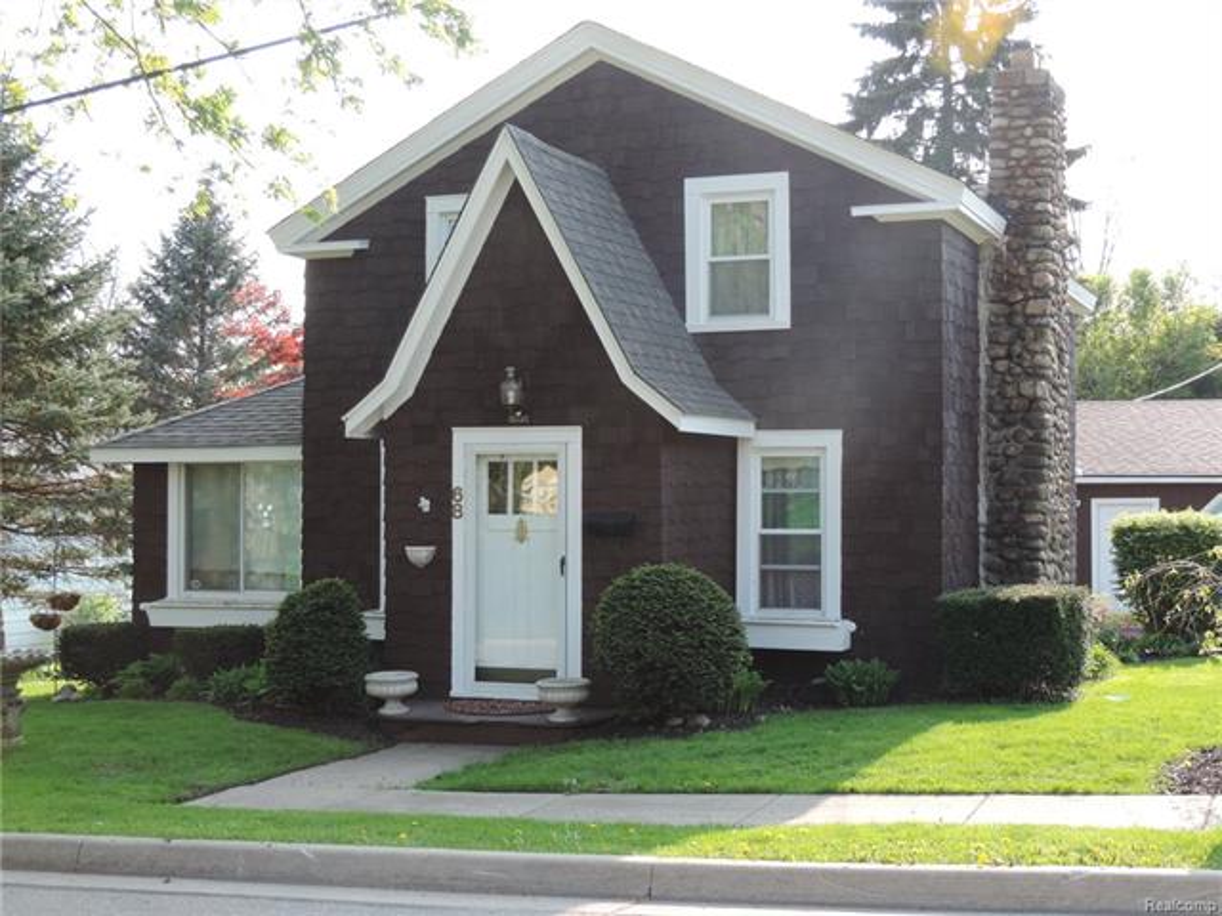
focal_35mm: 50
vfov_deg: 29.1
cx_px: 611
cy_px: 458
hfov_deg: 38.2
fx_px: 1765
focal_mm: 8.9
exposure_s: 1/125
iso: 80
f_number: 3.6
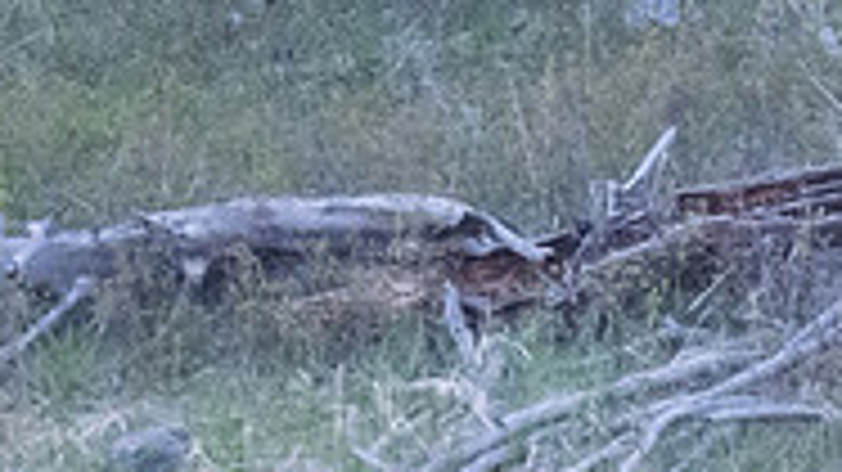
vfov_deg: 0.3
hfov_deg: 0.6
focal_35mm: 3614
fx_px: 80653
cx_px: -451
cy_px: -120
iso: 8000
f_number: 8
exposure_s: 1/2000
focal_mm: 600
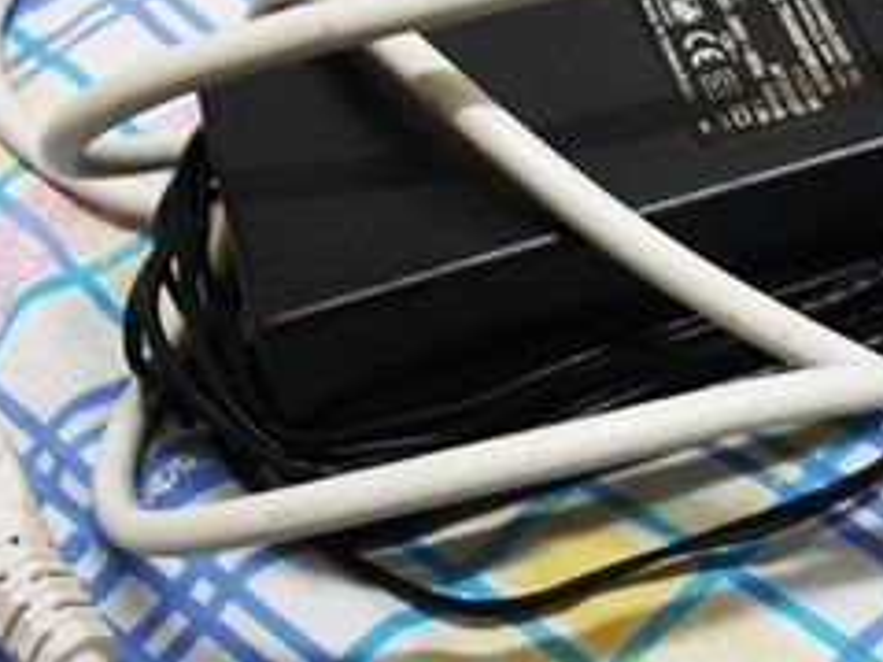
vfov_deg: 21.9
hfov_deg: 28.6
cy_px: 353
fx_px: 1708
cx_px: 647
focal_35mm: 67
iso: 170
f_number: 2.9
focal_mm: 5.7
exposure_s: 1/8
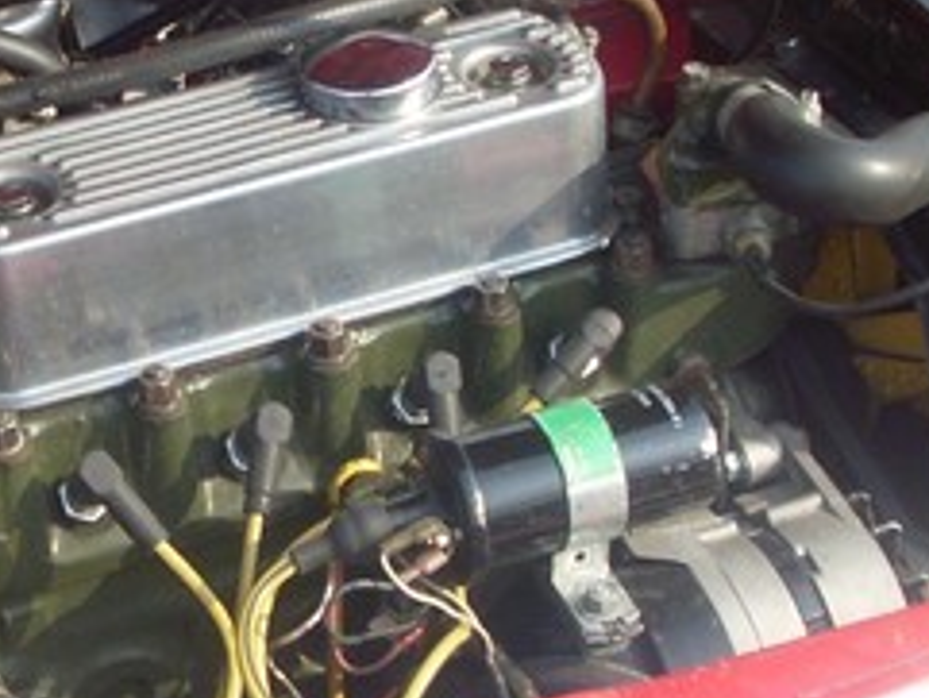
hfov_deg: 19.3
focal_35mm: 101
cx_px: 243
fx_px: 2712
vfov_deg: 14.7
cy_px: 328
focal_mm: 6.3
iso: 80
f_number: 7.7
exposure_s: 1/125
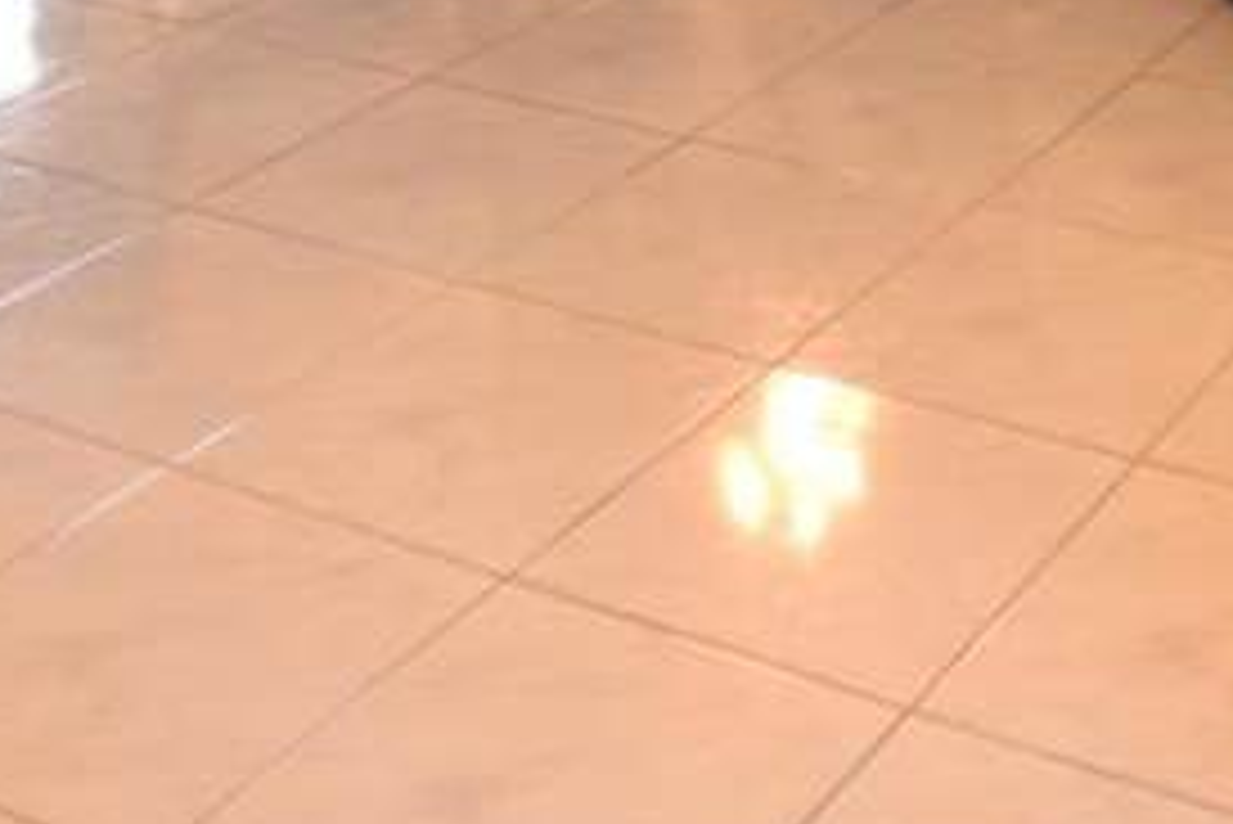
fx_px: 2399
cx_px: 1130
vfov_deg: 17.7
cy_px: -367
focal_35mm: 70
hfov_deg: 27.7
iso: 640
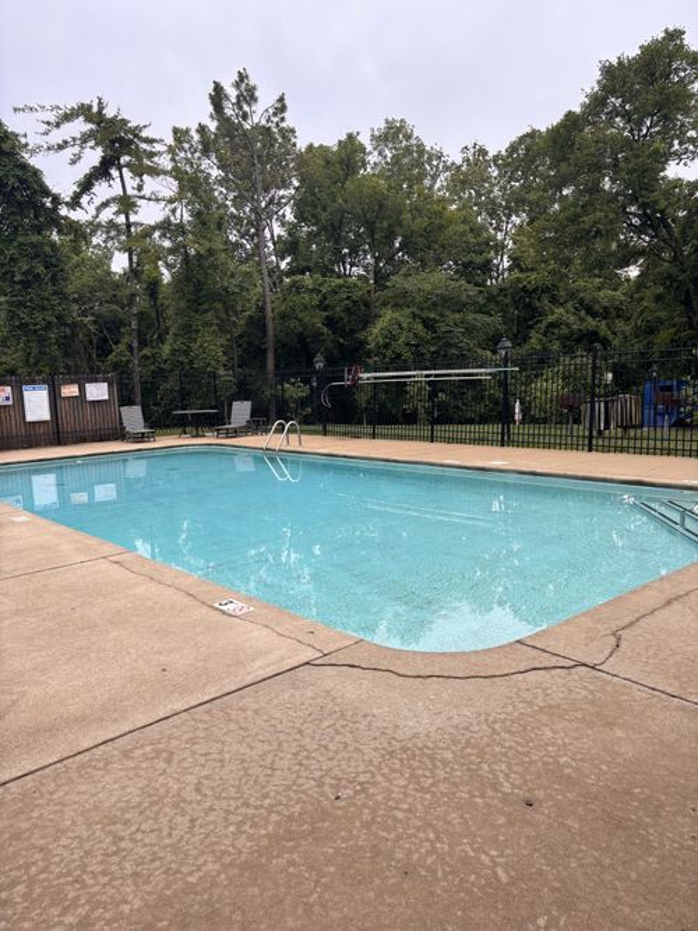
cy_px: 466
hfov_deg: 53.0
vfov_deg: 67.3
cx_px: 349
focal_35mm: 26
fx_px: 699
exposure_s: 1/1912
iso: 50
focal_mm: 5.96
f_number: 1.6
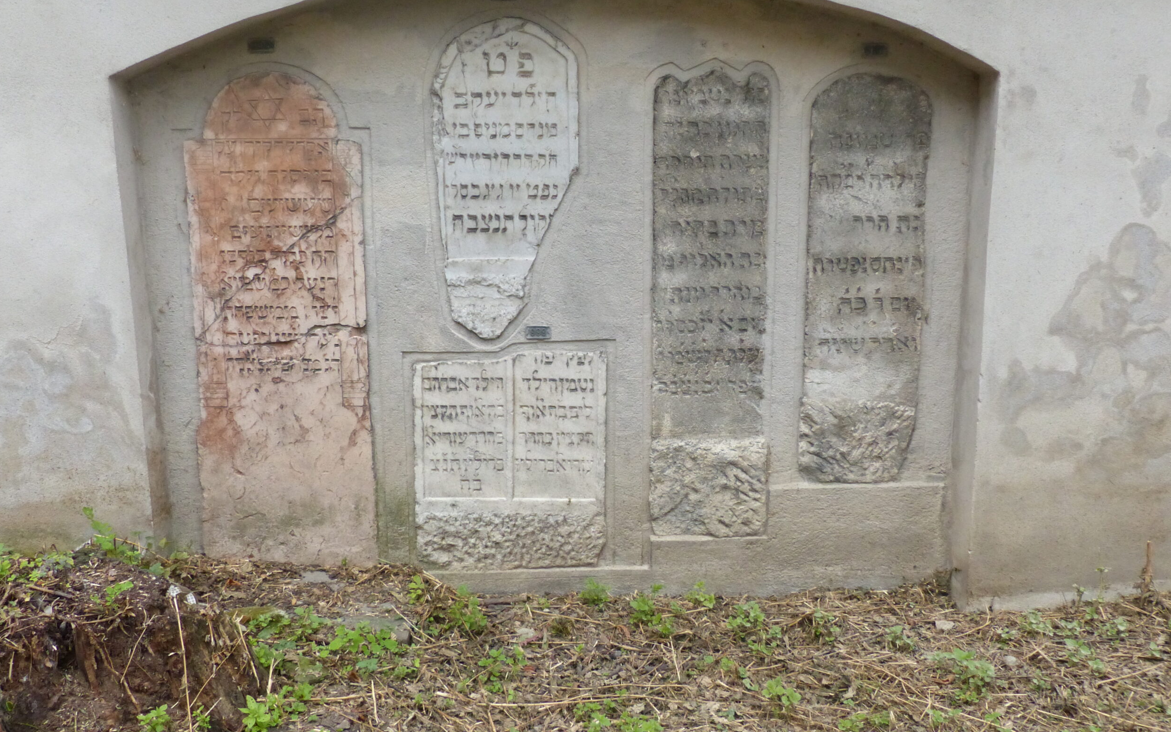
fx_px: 1149
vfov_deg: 35.3
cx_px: 590
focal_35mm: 36
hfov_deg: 54.0
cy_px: 338
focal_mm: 5.9
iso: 400
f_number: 4
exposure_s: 1/400
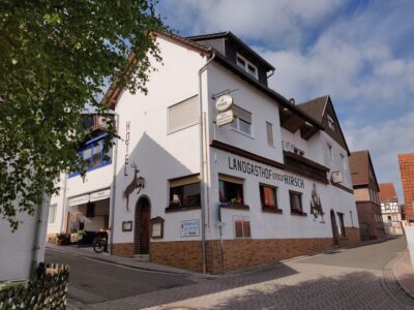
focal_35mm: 25
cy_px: 155
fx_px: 299
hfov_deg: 69.4
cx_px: 207
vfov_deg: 54.9
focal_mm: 4.25
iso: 100
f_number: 1.7
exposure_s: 1/3862
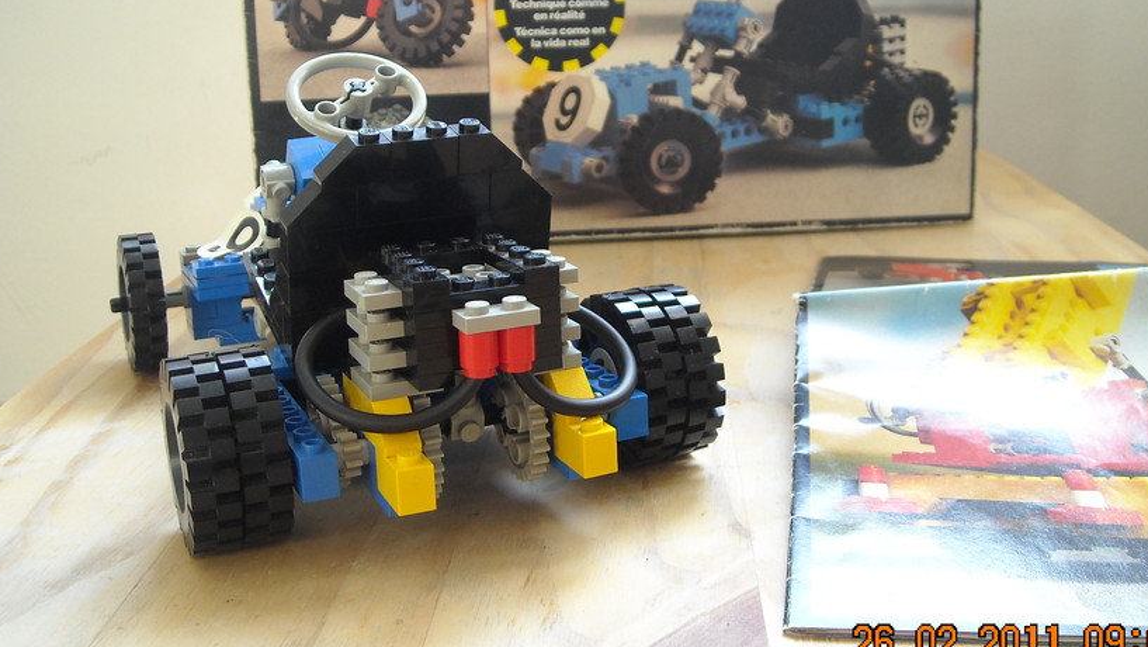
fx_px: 1279
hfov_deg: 48.3
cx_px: 610
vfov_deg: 28.3
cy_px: 267
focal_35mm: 42
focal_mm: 5.7
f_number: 2.8
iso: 135
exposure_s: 1/54
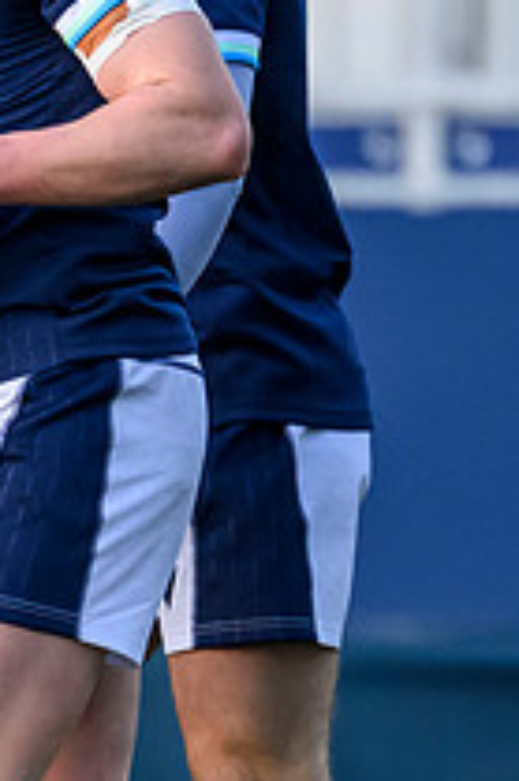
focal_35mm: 2508
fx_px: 54321
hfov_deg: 0.5
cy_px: 514
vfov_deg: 0.8
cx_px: -118
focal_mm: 560
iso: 4000
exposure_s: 1/1250
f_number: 4
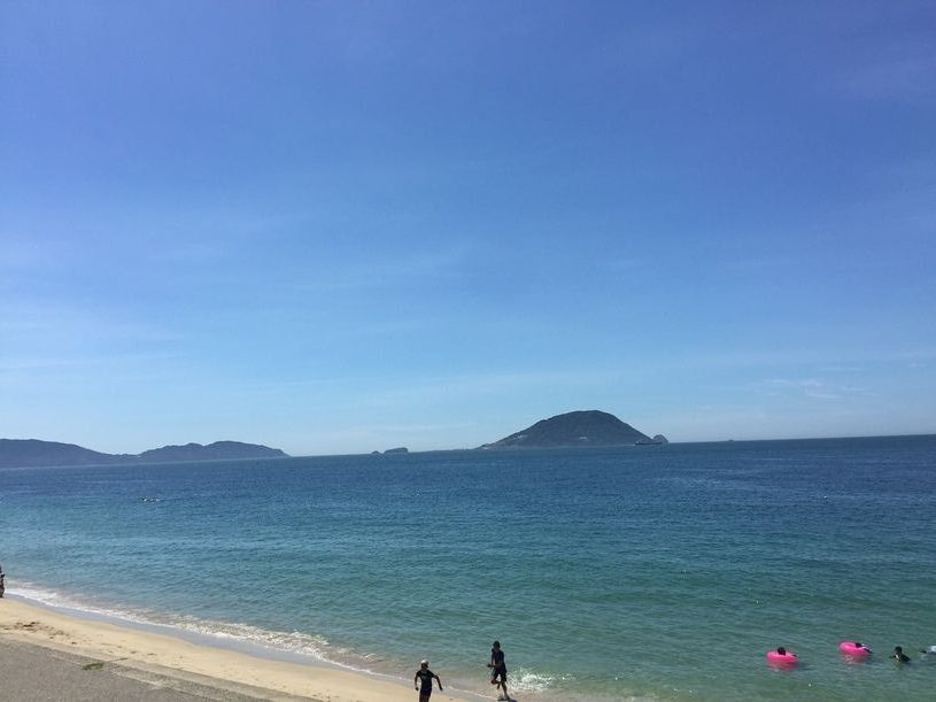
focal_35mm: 29
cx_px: 468
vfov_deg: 48.2
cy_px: 351
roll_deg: +1.0
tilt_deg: +8.8
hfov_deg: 61.7
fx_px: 784
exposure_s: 1/3968
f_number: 2.2
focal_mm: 4.15
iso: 32
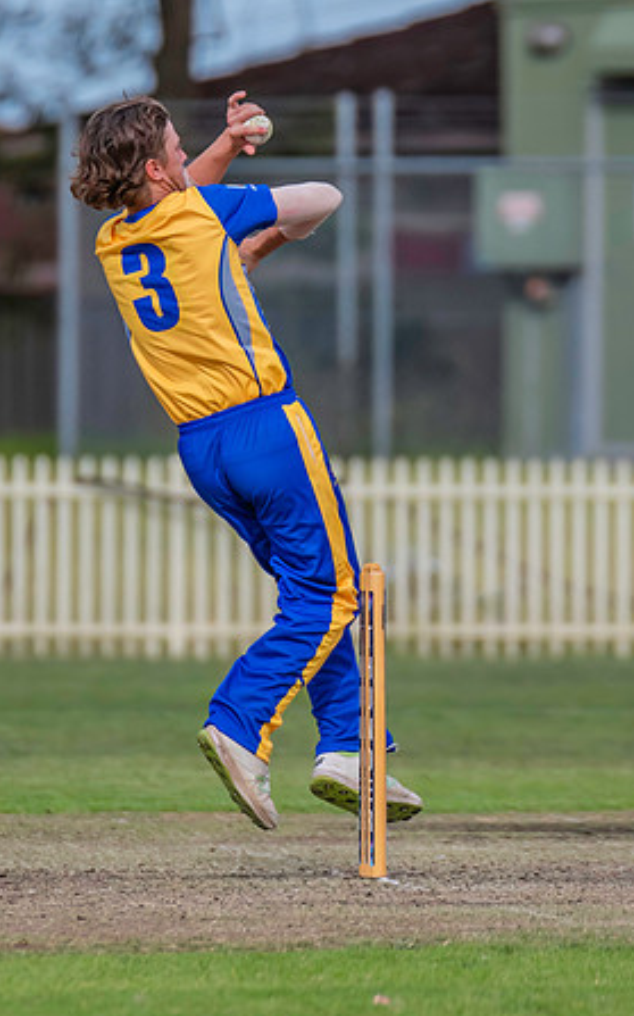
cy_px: 503
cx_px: 76
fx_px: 26012
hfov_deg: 1.4
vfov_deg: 2.2
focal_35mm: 940
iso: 800
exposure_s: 1/2500
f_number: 5.6
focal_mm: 500
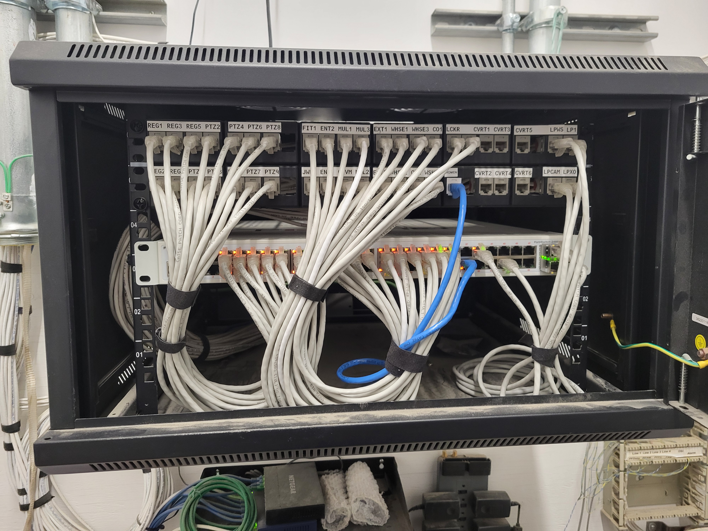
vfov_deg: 53.1
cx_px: 354
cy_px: 266
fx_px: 532
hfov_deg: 67.3
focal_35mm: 26
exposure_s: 1/40
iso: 320
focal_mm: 5.4
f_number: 1.8
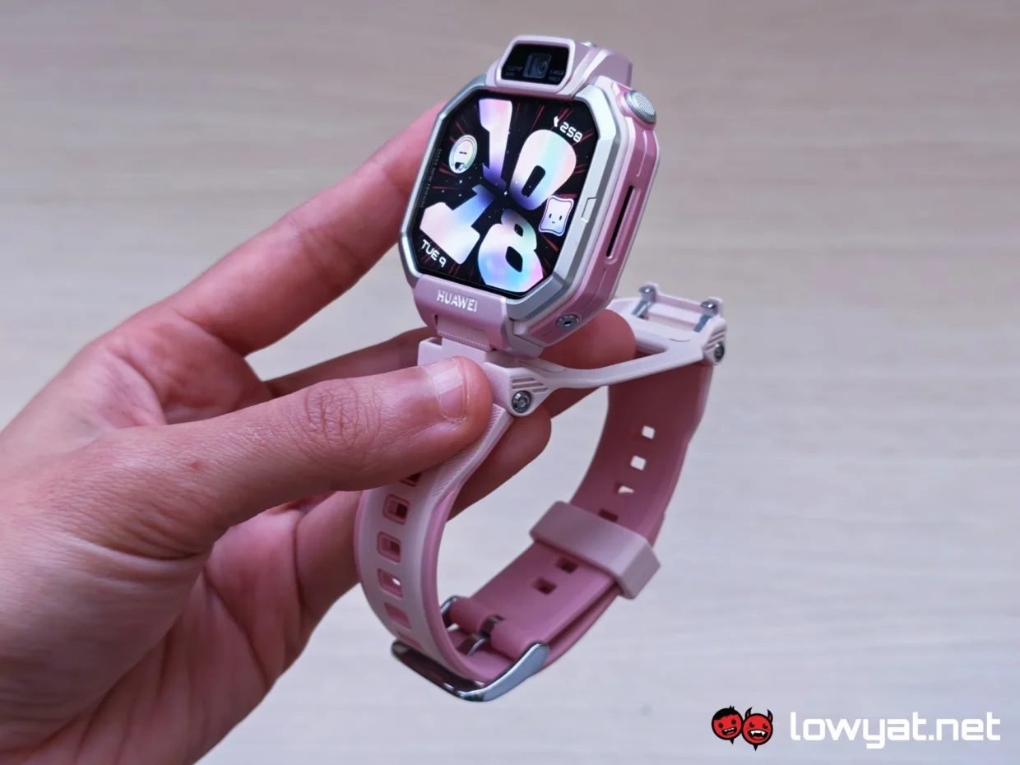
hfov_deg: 41.2
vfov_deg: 31.5
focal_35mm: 46
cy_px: 382
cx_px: 510
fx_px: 1355
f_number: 1.6
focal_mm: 5.4
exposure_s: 1/60
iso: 200
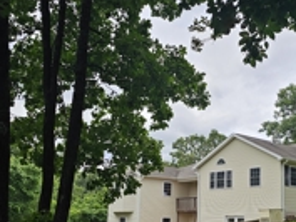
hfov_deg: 36.1
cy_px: 160
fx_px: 445
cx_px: 214
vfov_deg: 27.8
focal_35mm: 52
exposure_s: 1/2000
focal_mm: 6.3
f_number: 1.7
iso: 40
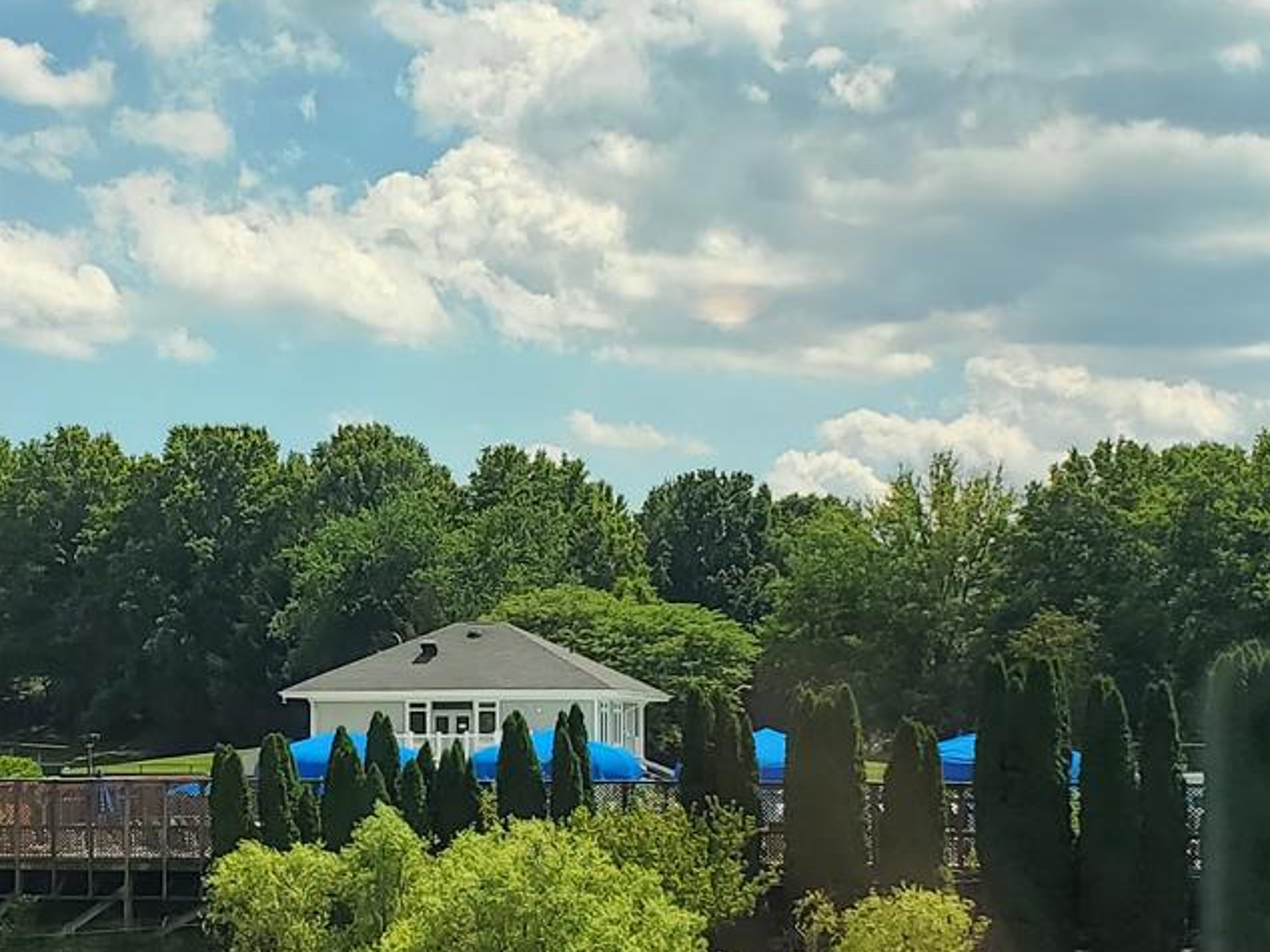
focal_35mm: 84
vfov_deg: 17.4
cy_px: 742
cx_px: 463
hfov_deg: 23.2
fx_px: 3081
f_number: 2.4
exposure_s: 1/1154
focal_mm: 4.3
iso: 50
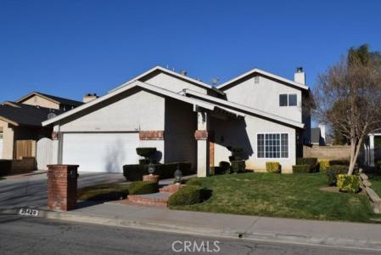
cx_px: 190
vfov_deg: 38.4
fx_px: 365
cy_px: 128
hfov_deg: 55.1
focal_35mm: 34
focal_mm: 23
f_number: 11
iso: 200
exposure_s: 1/500
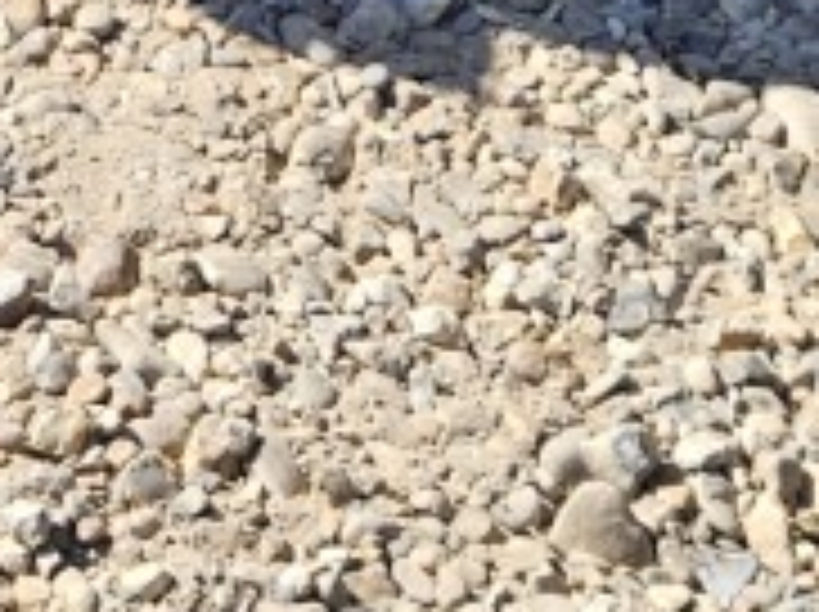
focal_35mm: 182
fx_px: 4300
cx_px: -648
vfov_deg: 7.1
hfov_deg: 10.3
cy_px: -1386
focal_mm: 5.4
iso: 25
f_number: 1.8
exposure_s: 1/892
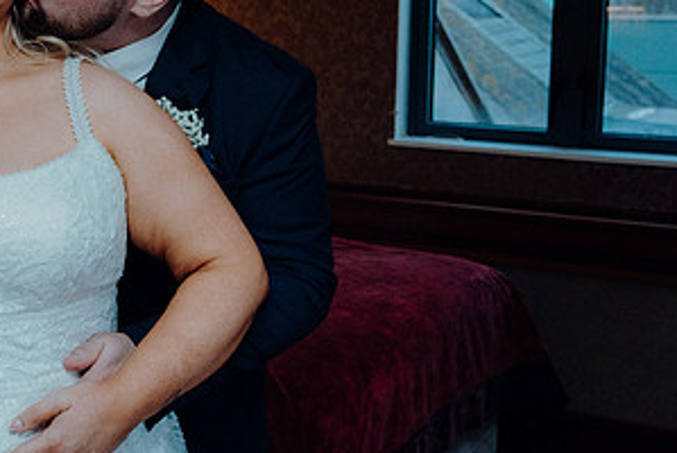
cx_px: 63
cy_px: 164
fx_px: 1205
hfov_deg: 30.0
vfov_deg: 21.2
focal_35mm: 64
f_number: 5
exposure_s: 1/160
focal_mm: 33
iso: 2500
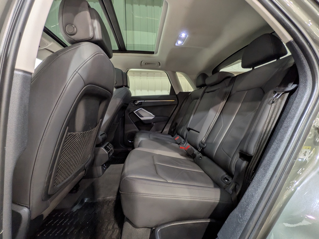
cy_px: 120
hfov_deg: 102.1
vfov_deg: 85.7
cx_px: 160
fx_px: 129
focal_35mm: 14
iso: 146
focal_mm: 1.83
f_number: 2.2
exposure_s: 1/24
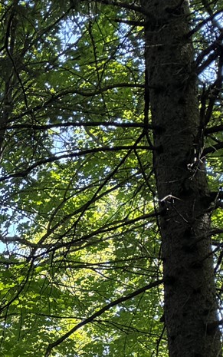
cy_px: 491
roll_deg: +0.2
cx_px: -540
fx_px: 1088
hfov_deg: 8.6
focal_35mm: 112
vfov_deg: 17.2
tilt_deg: +7.3
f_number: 1.78
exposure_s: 1/214
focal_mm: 6.76
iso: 64
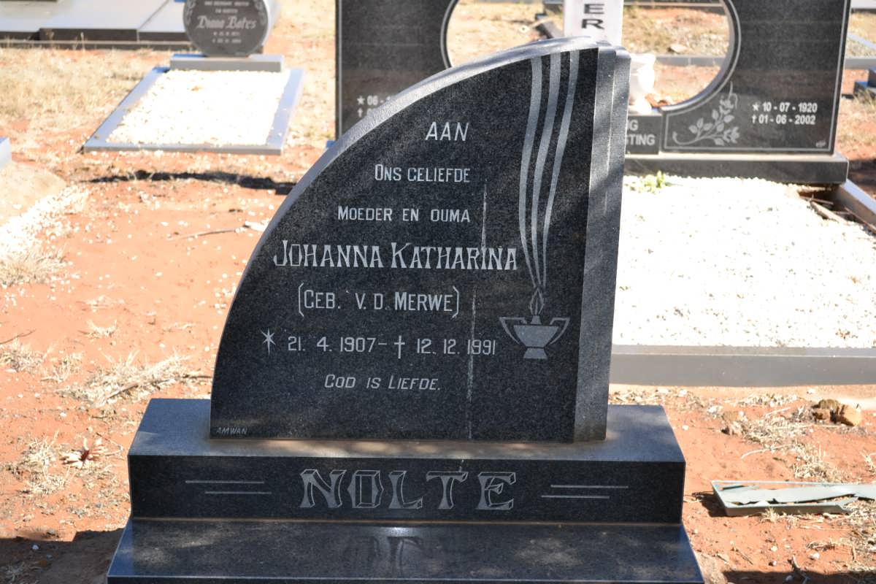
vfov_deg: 25.1
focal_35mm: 54
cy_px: 292
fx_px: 1314
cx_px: 438
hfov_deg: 36.9
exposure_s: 1/125
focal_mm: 36
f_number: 5
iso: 220
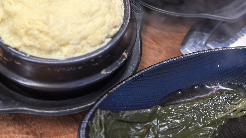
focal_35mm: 70
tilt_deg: -41.0
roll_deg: -5.9
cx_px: 123
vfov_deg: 16.6
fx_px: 457
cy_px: -25
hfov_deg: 30.2
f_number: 1.78
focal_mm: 6.86
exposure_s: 1/120
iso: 160
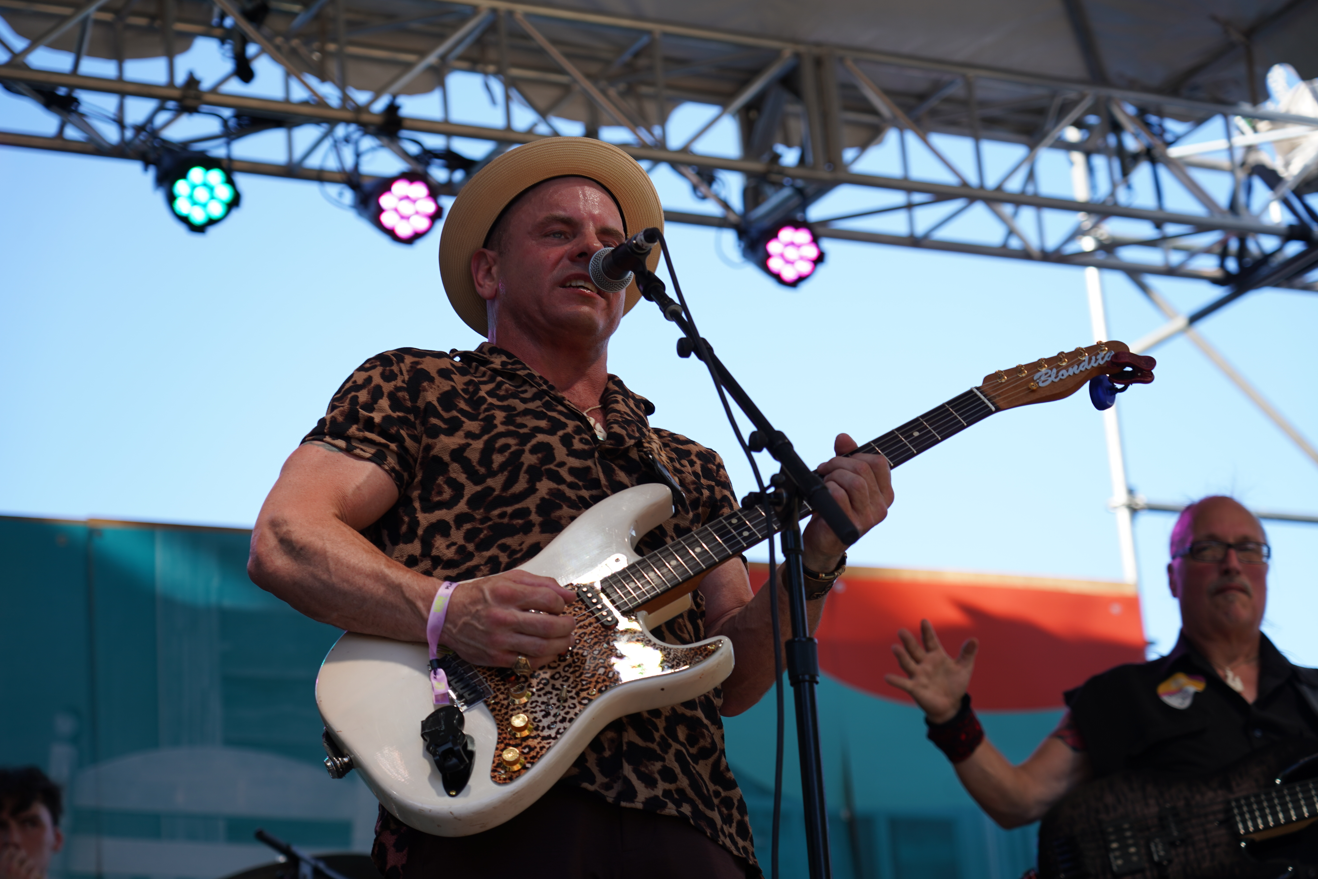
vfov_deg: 15.9
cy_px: 440
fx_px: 3148
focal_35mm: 86
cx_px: 659
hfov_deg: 23.6
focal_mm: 86
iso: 100
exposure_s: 1/200
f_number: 4.5
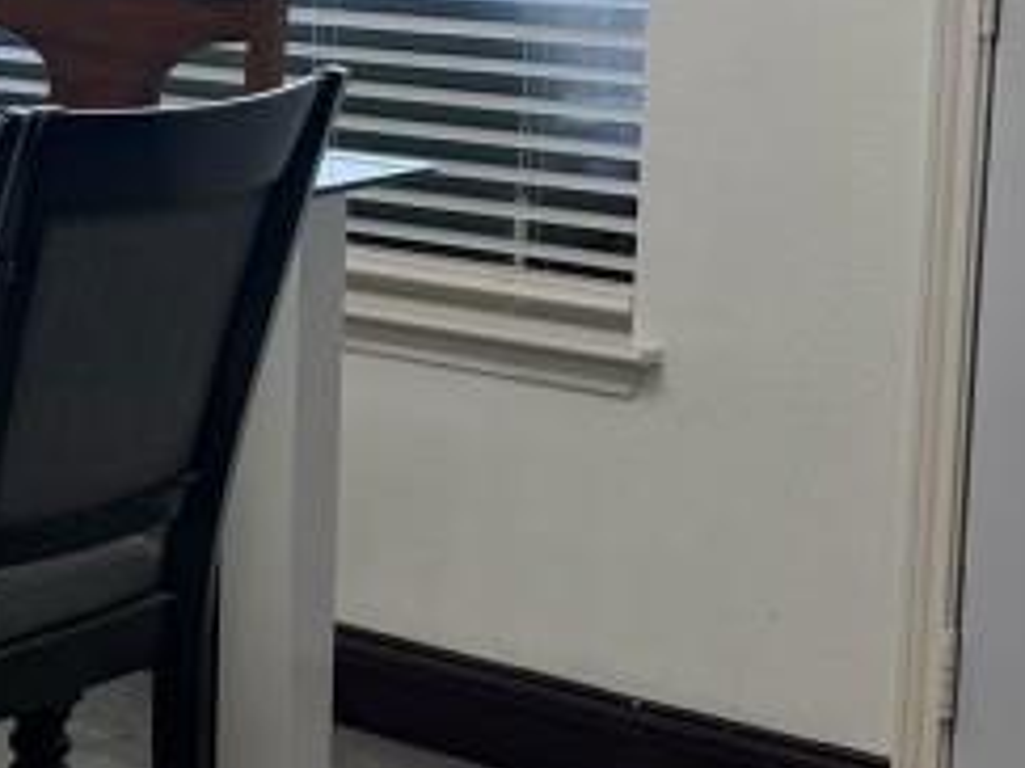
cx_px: -565
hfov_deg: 17.3
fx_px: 2989
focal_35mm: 101
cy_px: 25
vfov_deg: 14.4
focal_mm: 6.76
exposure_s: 1/174
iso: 80
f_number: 1.78
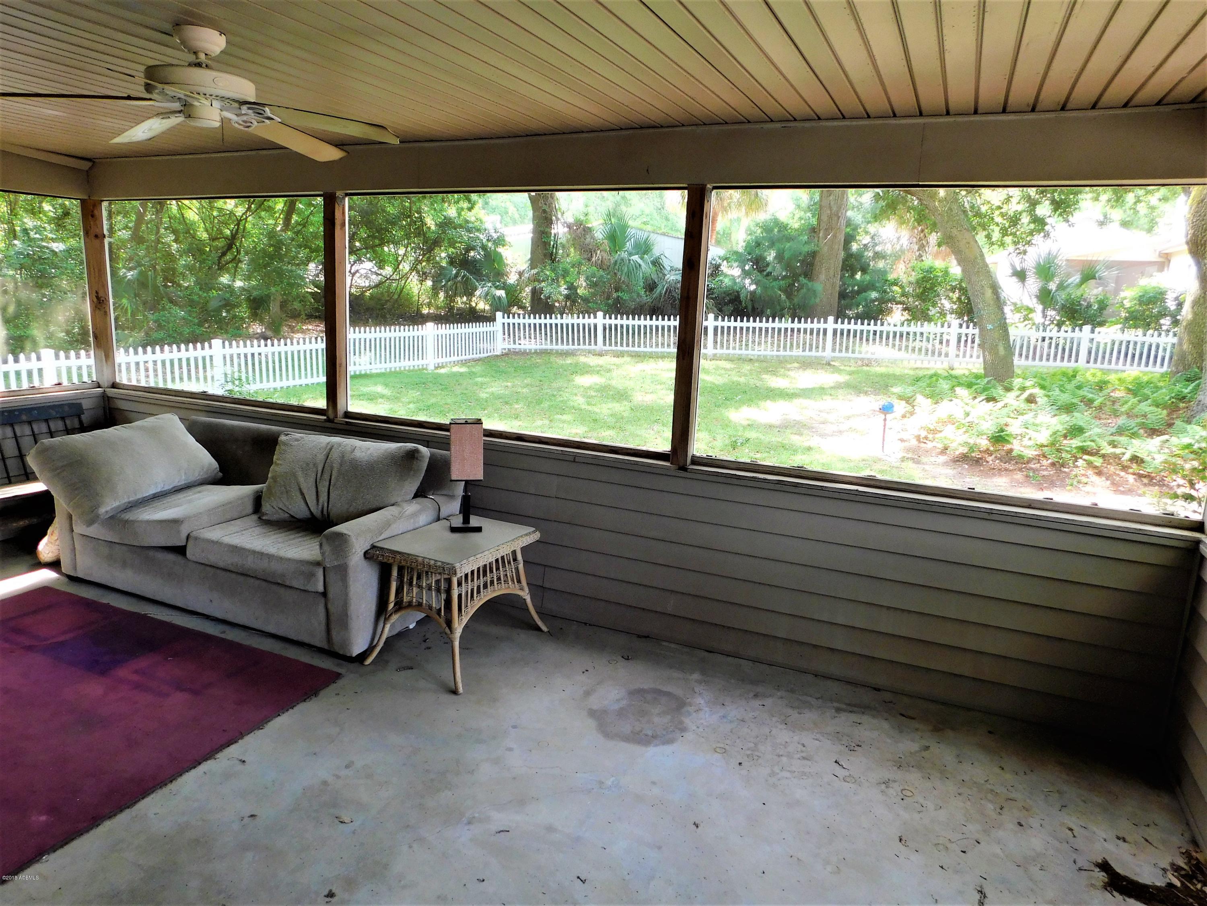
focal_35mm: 23
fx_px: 802
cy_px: 453
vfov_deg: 58.9
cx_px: 604
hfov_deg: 73.9
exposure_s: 1/40
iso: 125
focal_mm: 4
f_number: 3
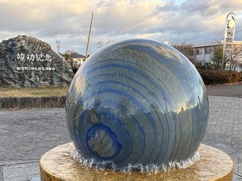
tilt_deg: -15.0
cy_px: 158
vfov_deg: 30.3
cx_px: 134
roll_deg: +0.0
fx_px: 321
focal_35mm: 46
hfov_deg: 41.2
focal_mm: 5.96
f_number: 1.6
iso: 32
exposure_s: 1/131
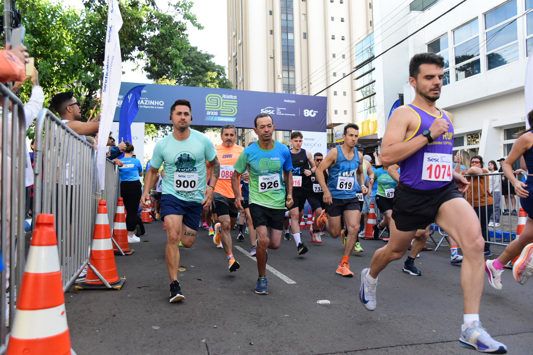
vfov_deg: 45.0
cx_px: 266
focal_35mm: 29
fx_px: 429
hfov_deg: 63.7
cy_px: 178
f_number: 4
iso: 4000
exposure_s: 1/3200
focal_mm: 29
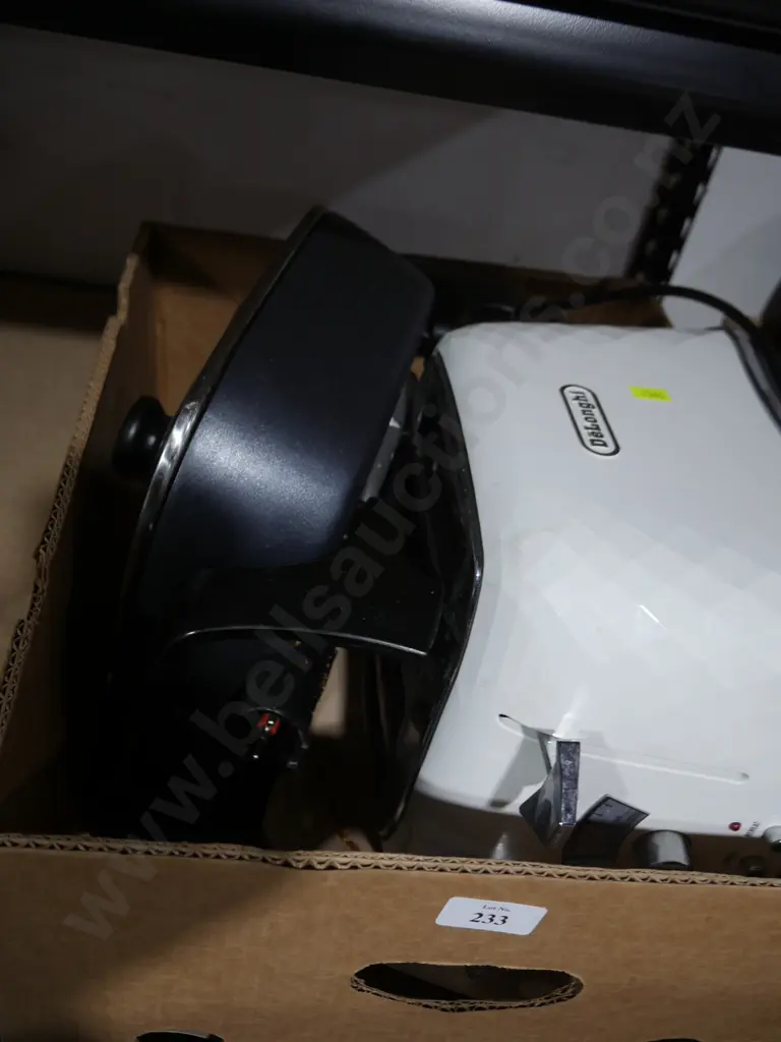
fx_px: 902
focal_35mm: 30
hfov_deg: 46.8
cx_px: 390
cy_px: 521
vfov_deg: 60.0
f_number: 3.6
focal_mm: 15
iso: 250
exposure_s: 1/60
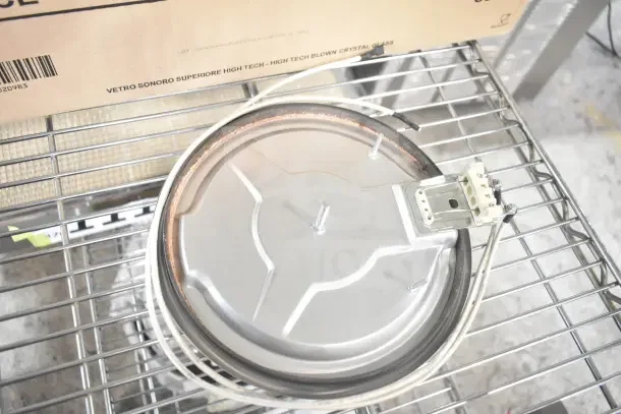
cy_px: 207
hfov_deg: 61.9
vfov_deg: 43.6
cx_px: 310
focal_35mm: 30
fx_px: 518
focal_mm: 20
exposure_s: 1/50
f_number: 3.5
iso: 1600
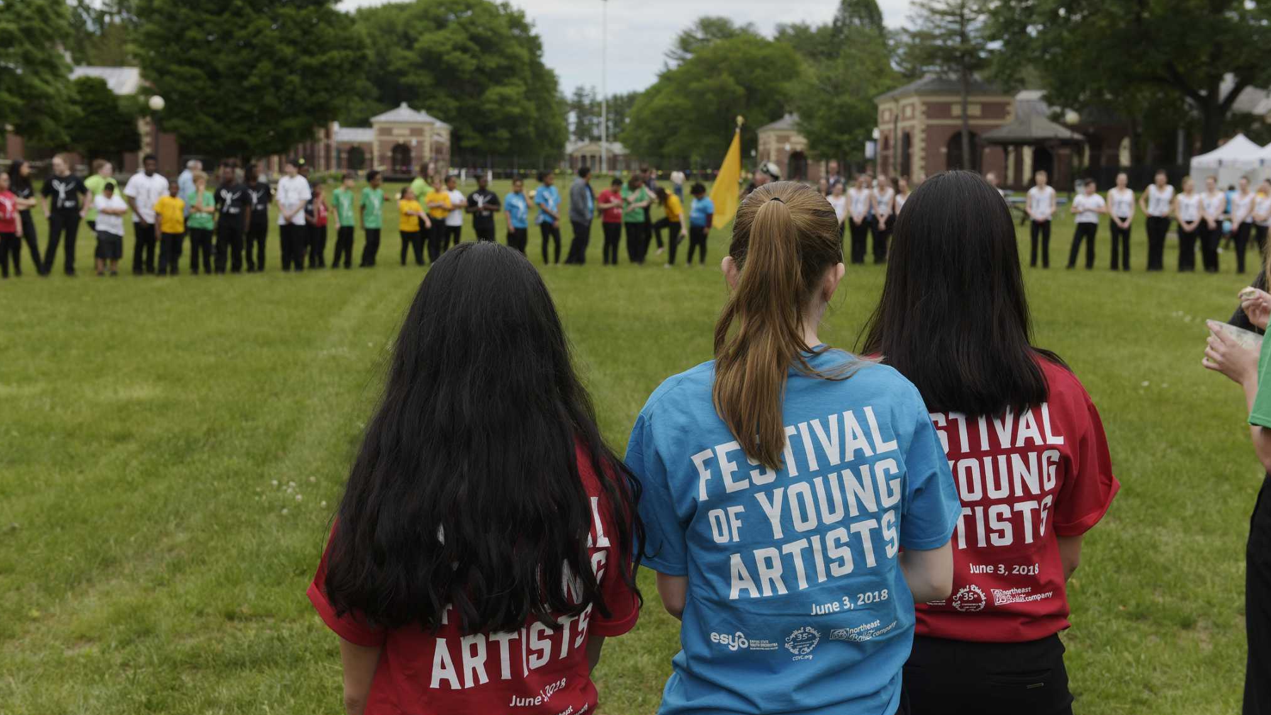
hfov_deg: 40.6
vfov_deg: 23.5
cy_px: 308
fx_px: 1719
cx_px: 639
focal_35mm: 51
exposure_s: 1/640
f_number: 4.5
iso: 200
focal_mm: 48
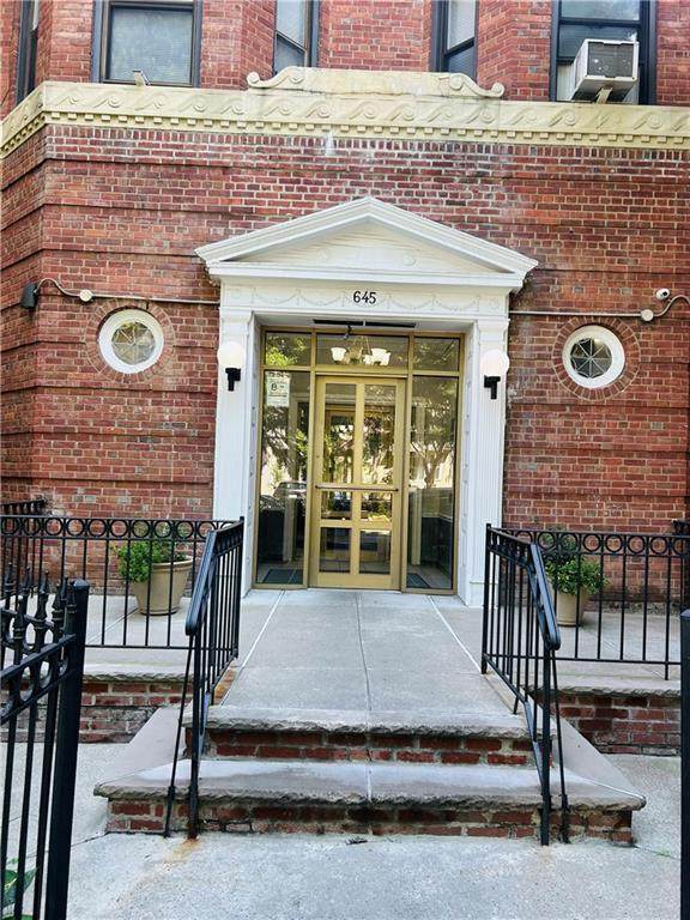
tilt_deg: +2.2
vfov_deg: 67.3
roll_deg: -2.2
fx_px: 691
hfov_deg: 53.1
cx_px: 345
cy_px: 460
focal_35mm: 26
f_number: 1.5
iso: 40
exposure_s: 1/121
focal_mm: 5.7
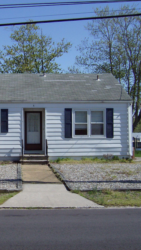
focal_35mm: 56
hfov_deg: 20.9
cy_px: 124
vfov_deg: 37.2
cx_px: 7
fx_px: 372
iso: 100
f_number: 4.8
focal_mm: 6.4
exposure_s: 1/947
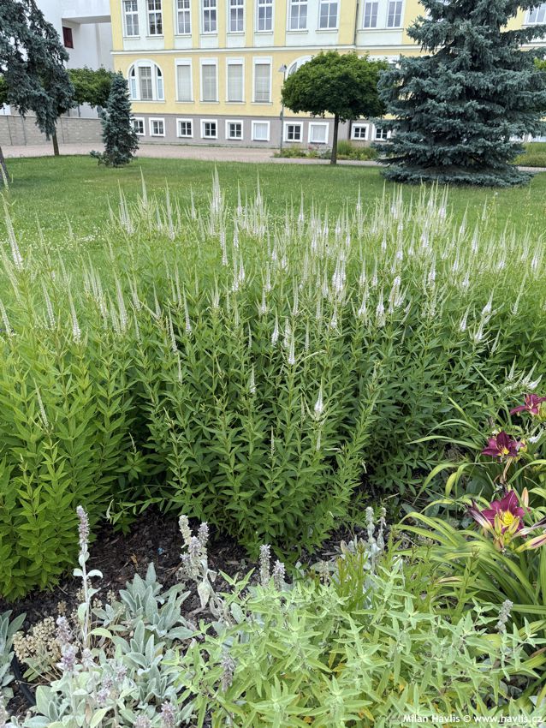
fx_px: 504
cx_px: 273
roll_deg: -2.5
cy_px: 364
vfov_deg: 71.6
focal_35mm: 24
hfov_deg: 56.8
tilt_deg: -24.4
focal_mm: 6.76
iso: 80
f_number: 1.78
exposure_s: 1/1437
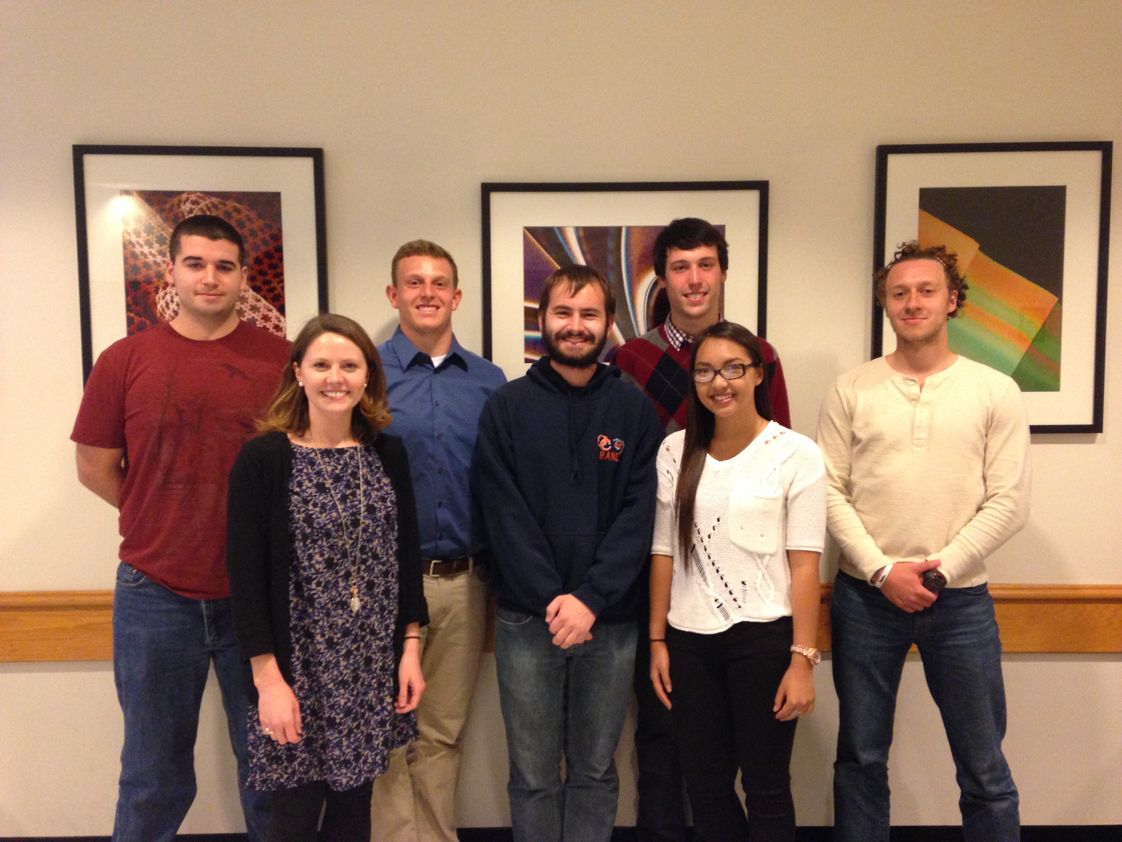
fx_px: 1070
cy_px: 421
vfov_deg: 42.9
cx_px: 561
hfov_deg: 55.4
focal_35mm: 33
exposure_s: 1/20
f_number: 2.4
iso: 320
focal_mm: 4.12
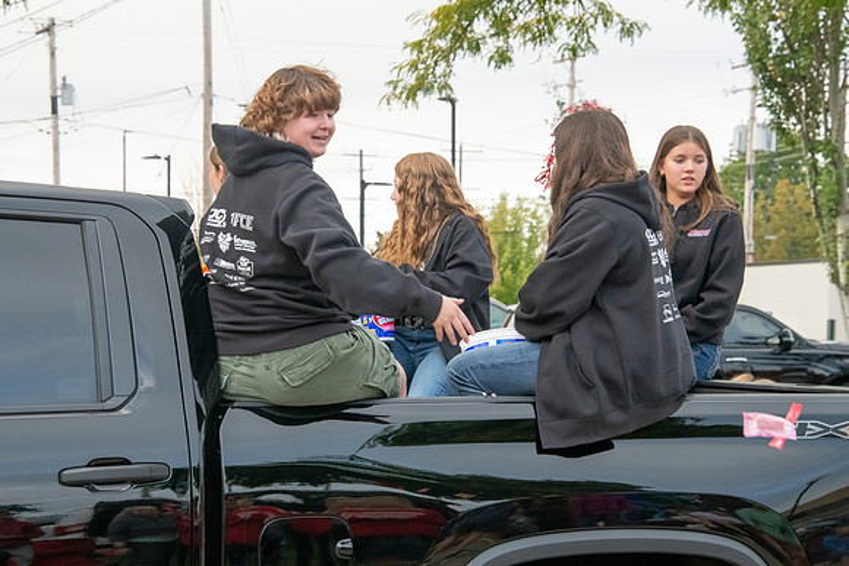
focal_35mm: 112
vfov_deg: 12.2
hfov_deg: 18.3
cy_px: 283
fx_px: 2642
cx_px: 424
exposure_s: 1/400
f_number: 11
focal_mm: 112
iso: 3200
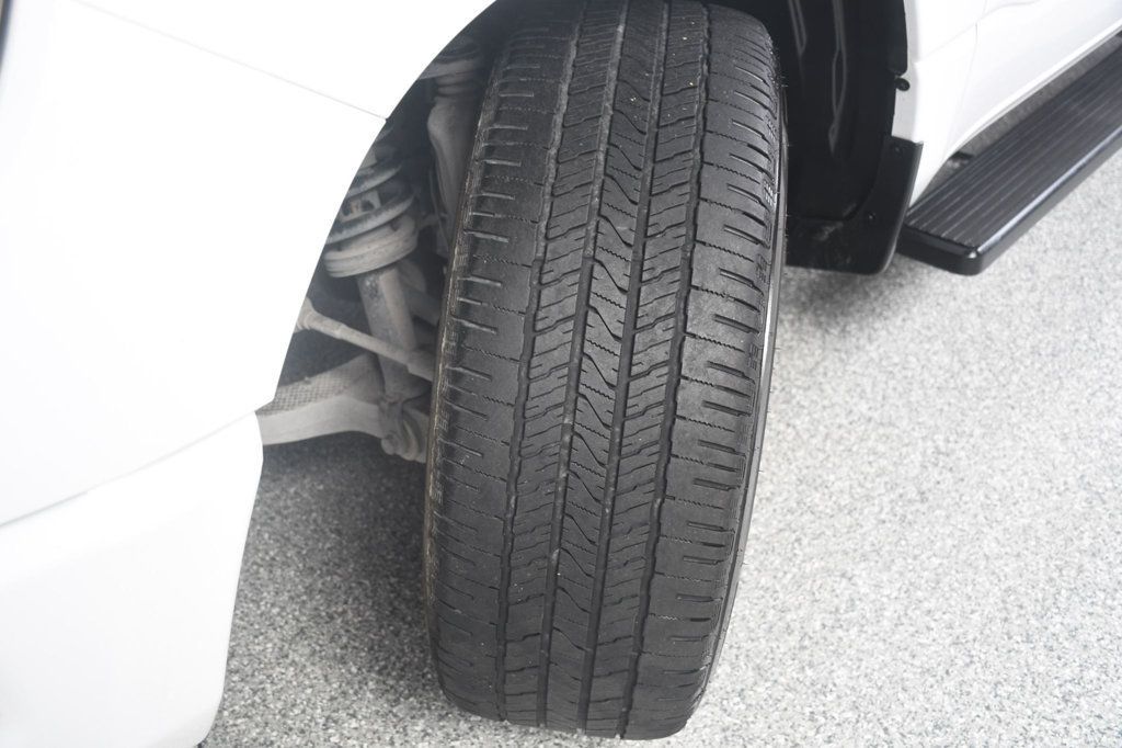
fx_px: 1122
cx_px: 561
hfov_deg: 53.1
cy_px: 374
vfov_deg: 36.8
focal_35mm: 36
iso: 100
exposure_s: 1/160
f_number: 3.8
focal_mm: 24
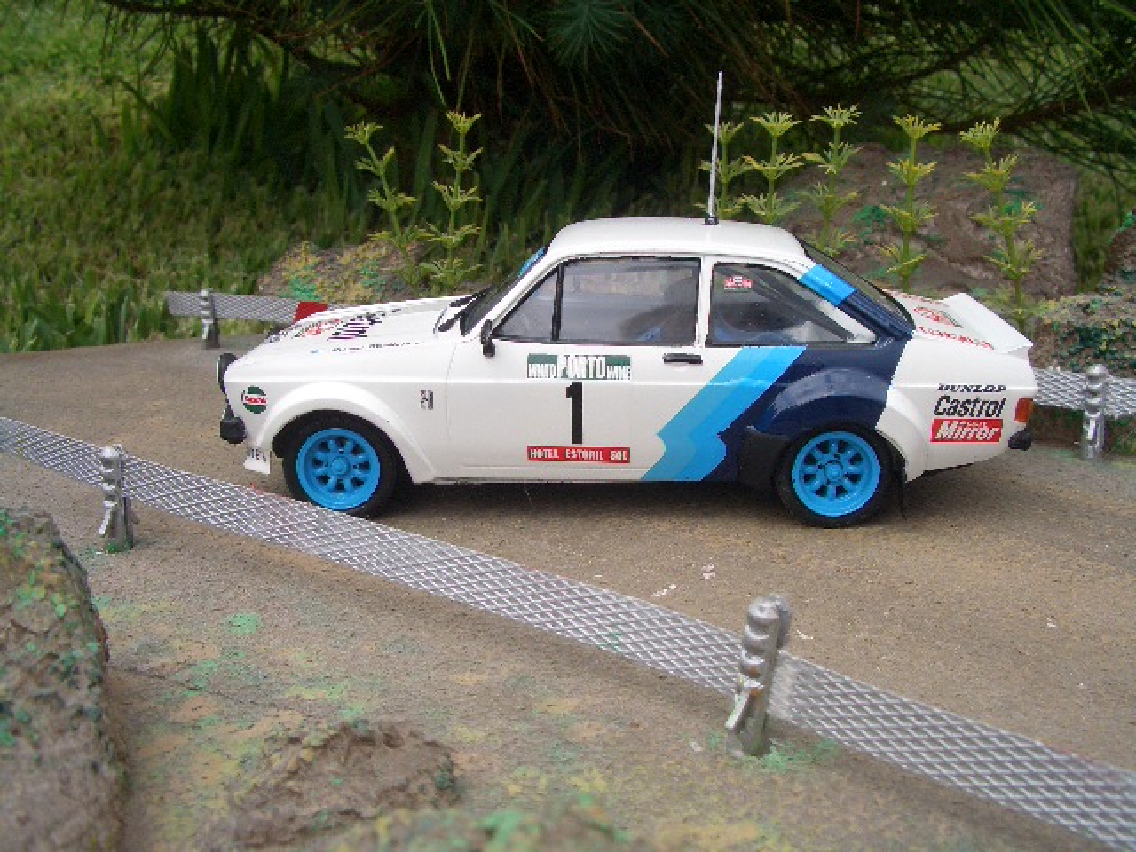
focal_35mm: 35
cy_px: 426
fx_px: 1149
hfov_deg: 52.6
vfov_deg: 40.7
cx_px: 568
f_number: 4.3
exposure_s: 1/400
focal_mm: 5.8
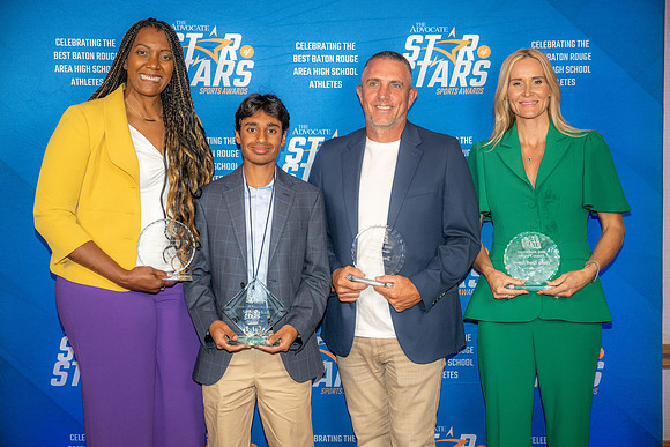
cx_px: 335
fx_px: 894
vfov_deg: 28.1
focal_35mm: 48
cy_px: 224
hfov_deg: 41.1
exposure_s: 1/160
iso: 320
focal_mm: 48
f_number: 3.2
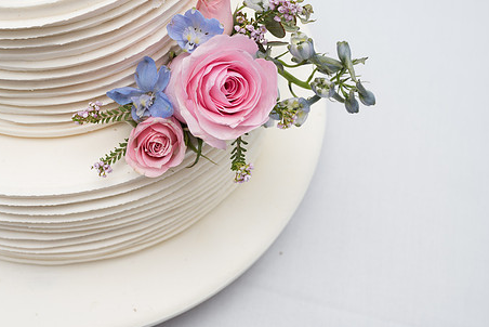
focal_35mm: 50
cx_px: 211
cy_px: 140
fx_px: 680
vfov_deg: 27.0
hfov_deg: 39.5
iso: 160
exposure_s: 1/100
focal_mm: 39
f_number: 8
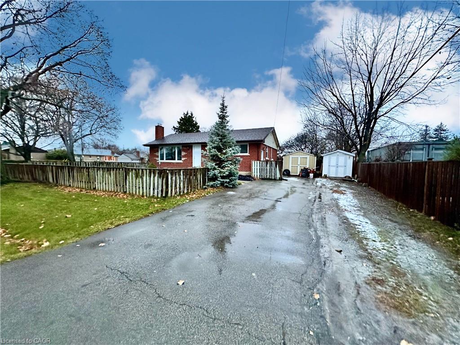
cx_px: 230
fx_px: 186
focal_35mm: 14
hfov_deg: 102.1
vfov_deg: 85.7
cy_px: 172
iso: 1000
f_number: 2.2
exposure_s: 1/60
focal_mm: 2.22
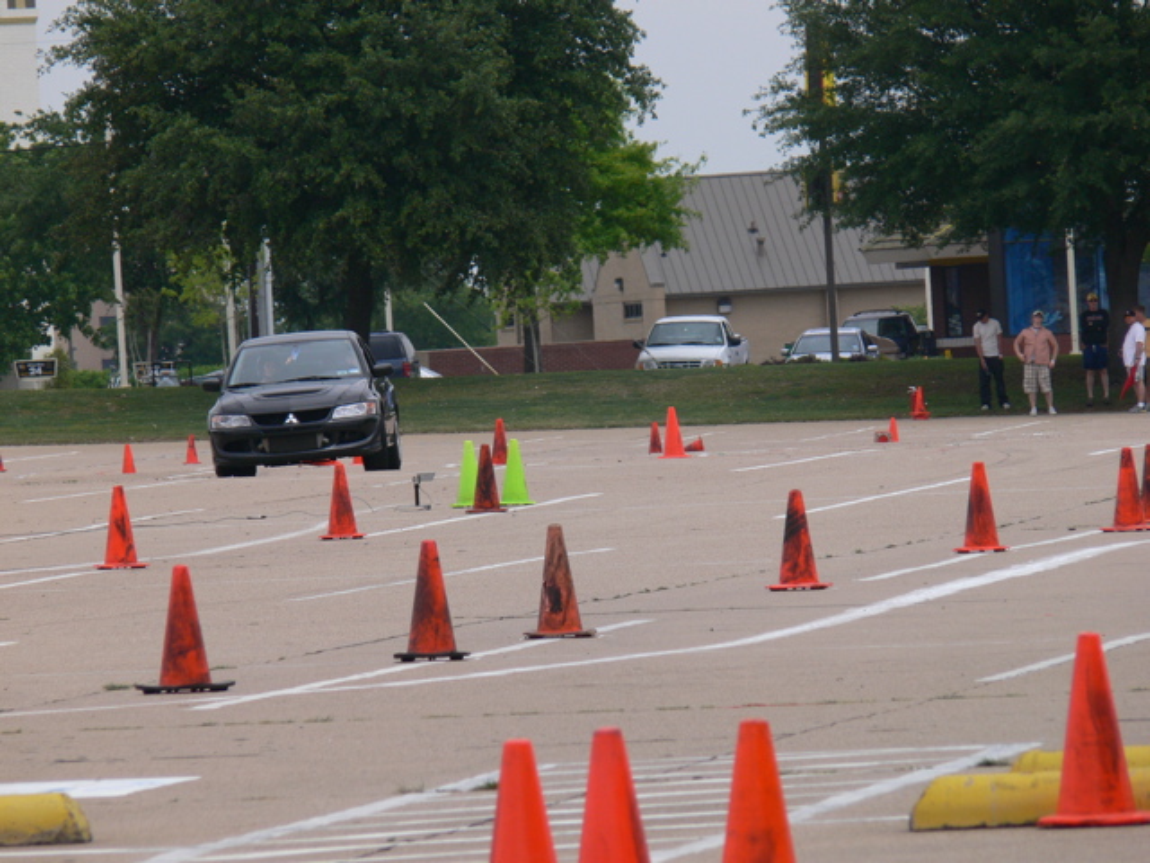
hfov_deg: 4.7
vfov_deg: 3.5
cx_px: 575
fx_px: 13953
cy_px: 432
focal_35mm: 420
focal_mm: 88.8
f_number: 5.6
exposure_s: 1/500
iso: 100
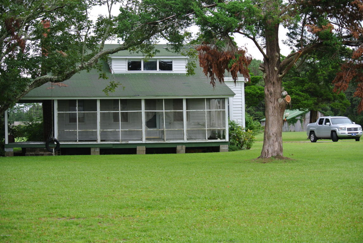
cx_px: 182
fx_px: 818
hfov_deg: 25.0
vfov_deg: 16.9
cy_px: 122
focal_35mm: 81
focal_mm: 30
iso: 100
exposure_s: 1/320
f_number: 4
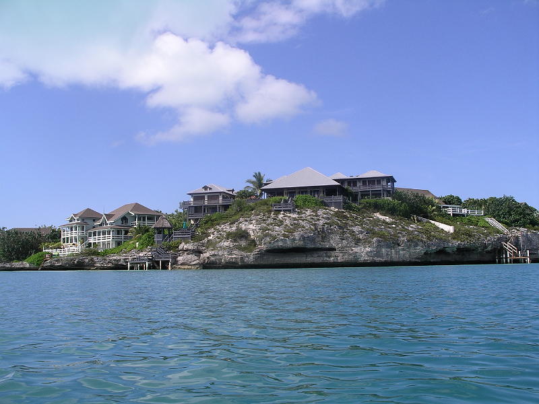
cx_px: 270
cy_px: 202
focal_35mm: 37
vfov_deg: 38.7
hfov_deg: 50.1
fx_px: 576
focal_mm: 7.8
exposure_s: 1/458
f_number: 5.6
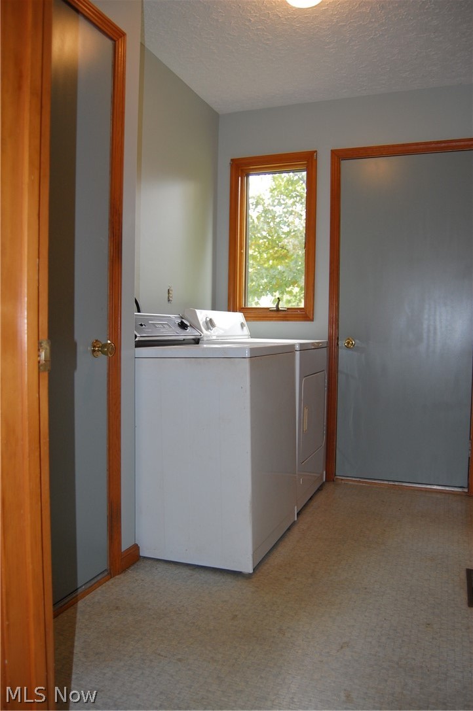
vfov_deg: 67.4
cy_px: 356
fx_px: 533
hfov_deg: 47.8
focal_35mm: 27
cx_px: 236
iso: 400
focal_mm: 18
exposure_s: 1/60
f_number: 3.5
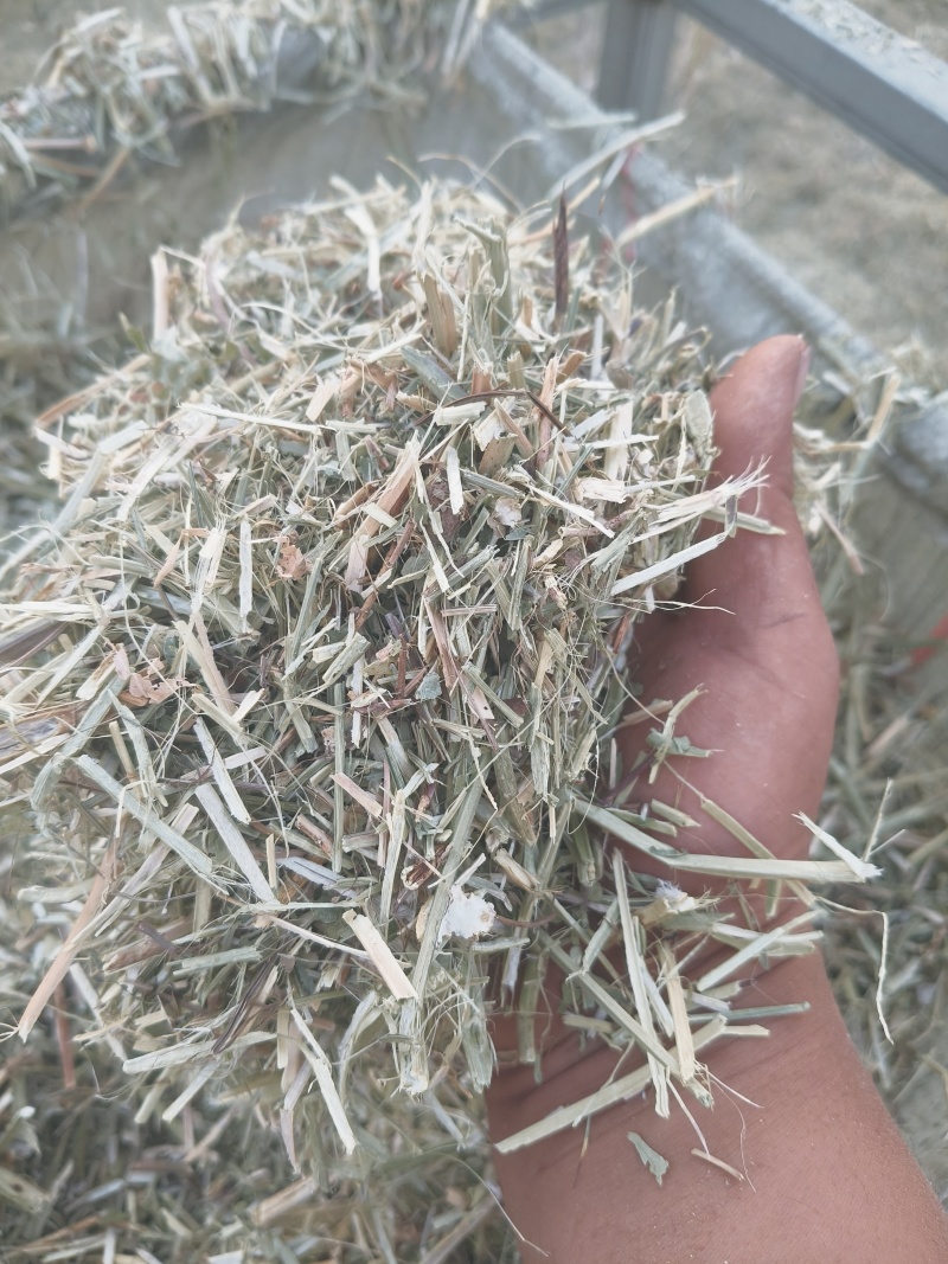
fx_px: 950
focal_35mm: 26
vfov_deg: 67.3
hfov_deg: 53.1
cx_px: 474
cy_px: 632
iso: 500
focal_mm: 4.84
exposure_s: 1/100
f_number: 1.8
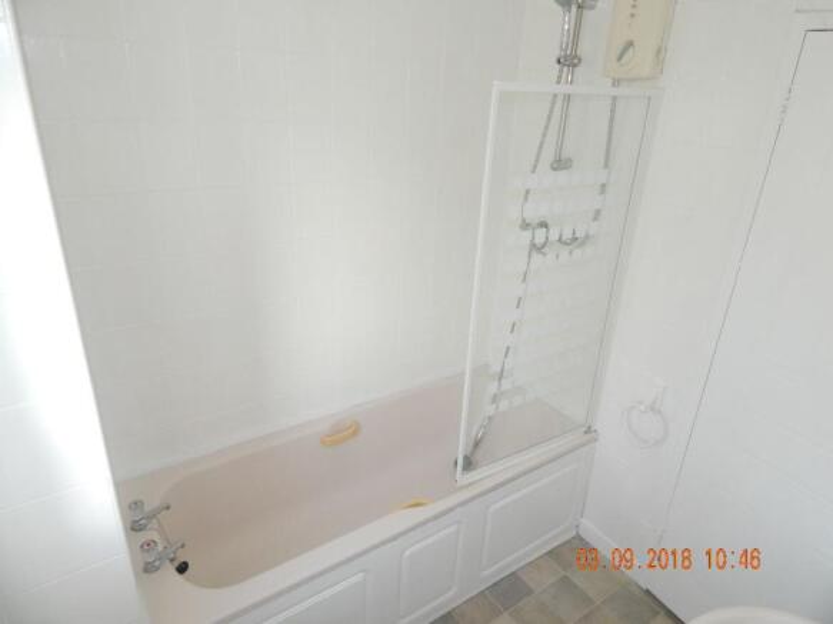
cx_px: 416
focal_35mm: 23
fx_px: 553
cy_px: 312
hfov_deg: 73.9
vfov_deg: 58.9
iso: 200
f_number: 3
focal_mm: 4
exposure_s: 1/30
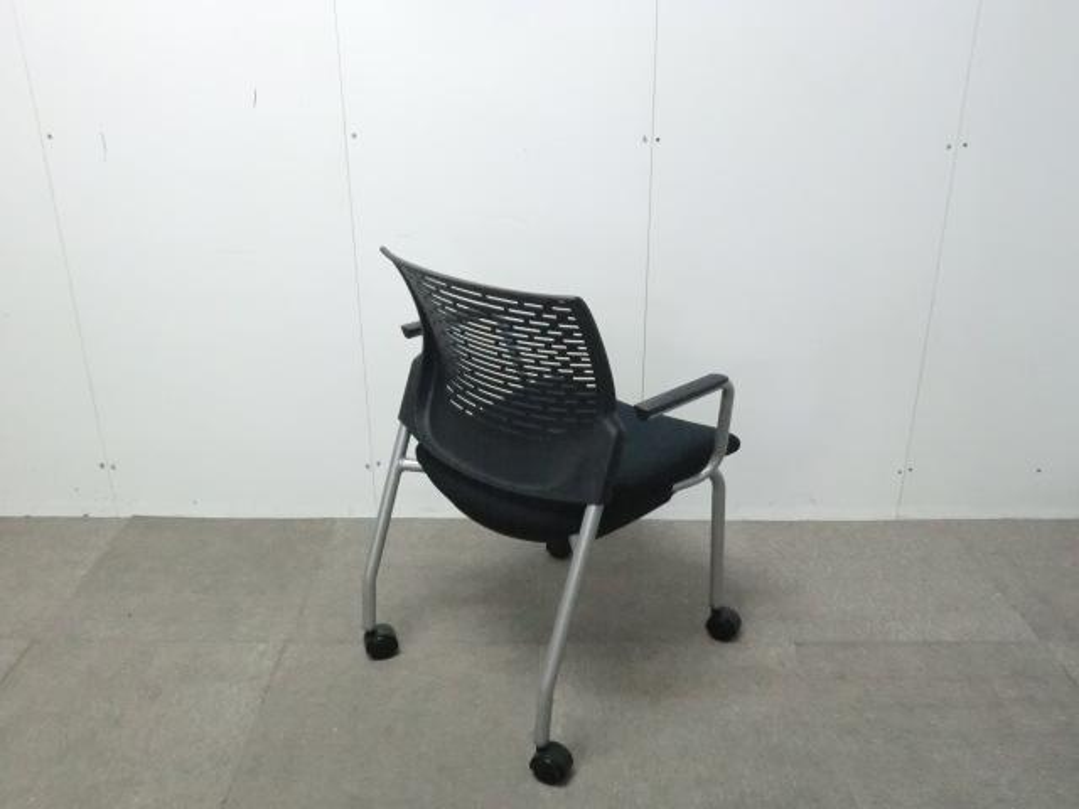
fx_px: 997
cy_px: 404
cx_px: 540
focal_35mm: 32
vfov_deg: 44.2
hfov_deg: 56.8
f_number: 3.5
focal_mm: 5.8
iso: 800
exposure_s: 1/50
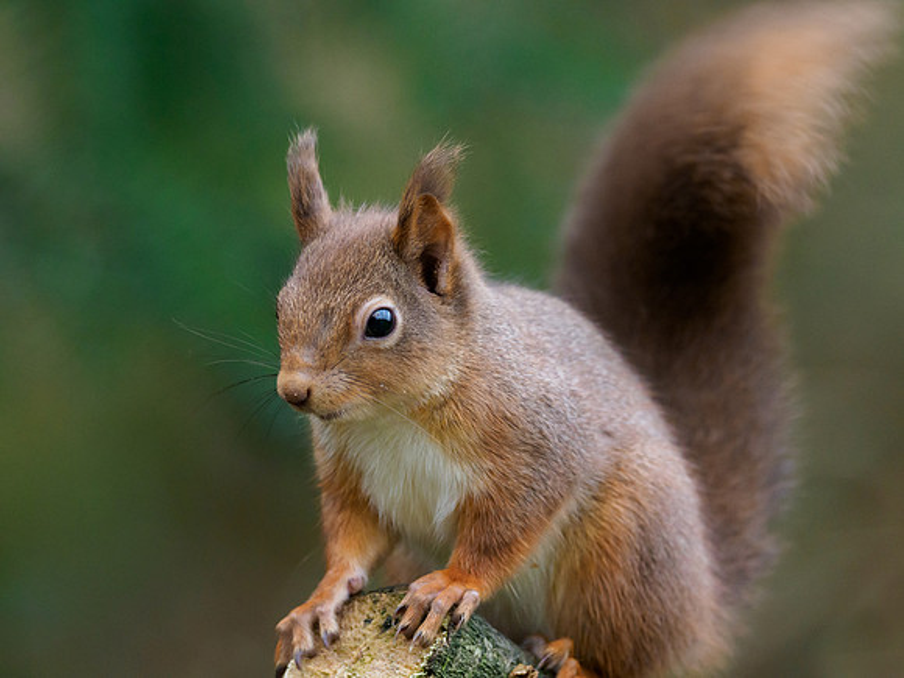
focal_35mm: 601
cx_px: 452
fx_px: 15695
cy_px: 339
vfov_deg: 2.5
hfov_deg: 3.3
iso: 3200
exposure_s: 1/250
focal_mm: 300
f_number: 4.5
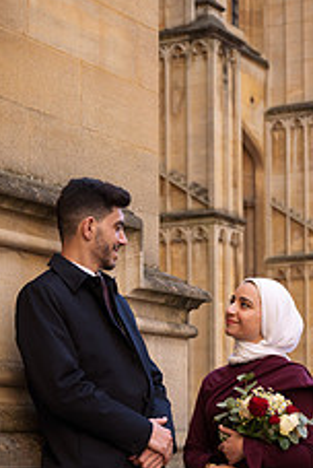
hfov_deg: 13.9
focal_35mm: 99
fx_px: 1287
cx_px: 194
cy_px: 390
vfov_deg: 20.3
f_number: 4
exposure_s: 1/320
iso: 200
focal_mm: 50
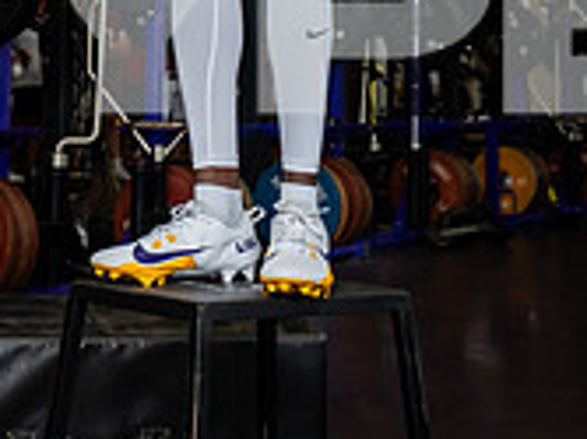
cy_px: -239
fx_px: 1847
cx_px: 225
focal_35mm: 109
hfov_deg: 18.0
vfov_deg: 12.8
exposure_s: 1/250
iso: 500
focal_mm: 42
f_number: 5.6
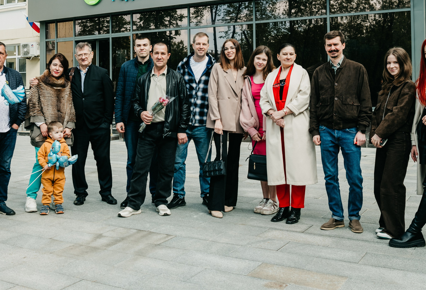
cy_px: 93
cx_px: 163
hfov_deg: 42.2
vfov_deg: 29.4
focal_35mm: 46
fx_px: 548
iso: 100
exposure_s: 1/320
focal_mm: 27
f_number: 5.6
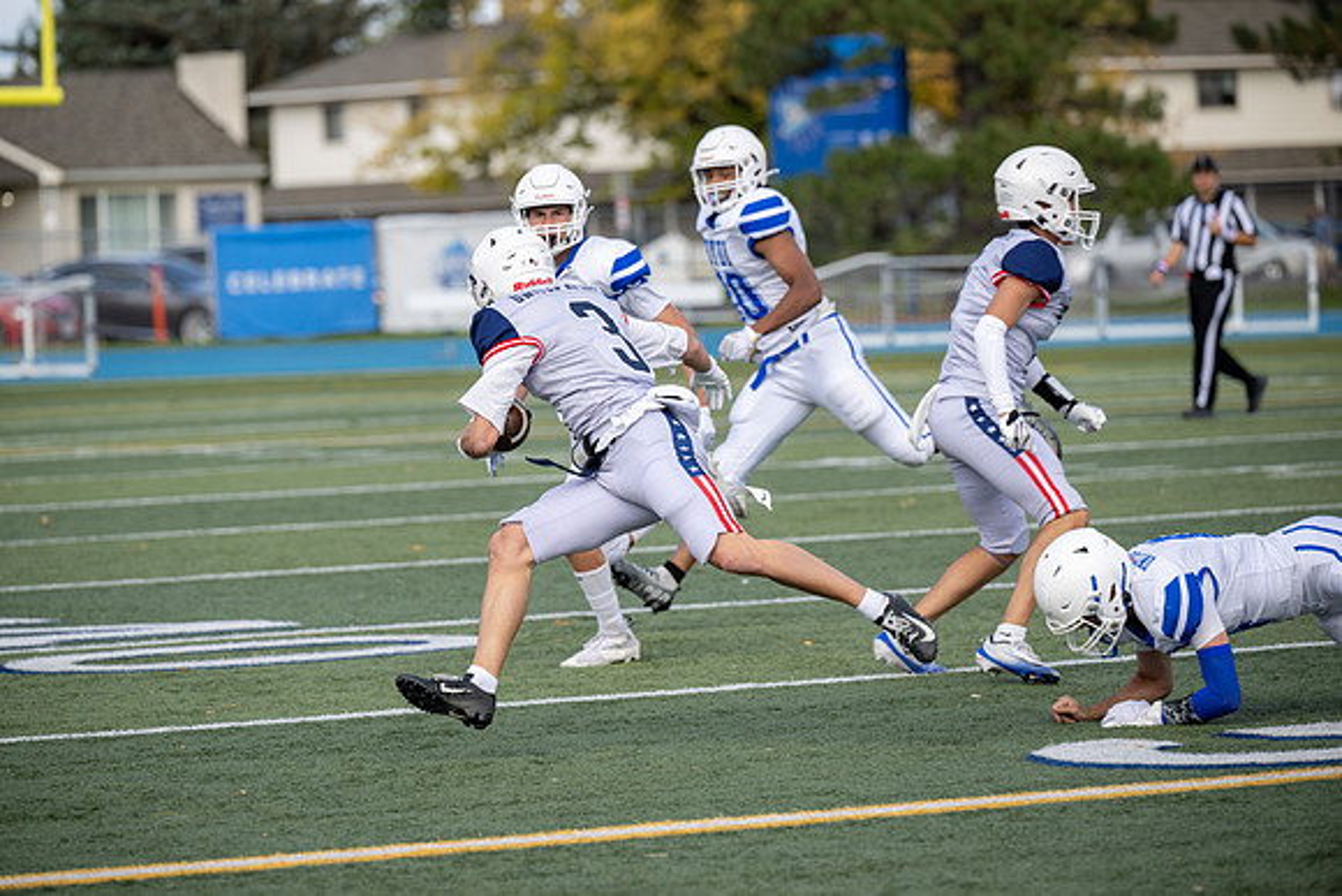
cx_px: 671
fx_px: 7457
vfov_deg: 6.9
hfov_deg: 10.3
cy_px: 448
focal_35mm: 200
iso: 200
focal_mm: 200
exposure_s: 1/800
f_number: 4
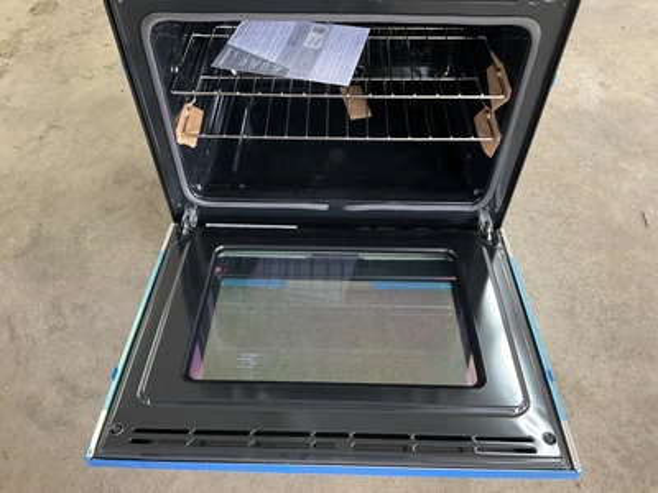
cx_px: 329
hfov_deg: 61.7
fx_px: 551
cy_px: 246
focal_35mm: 29
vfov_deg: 48.2
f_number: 1.8
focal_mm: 3
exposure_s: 1/40
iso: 250
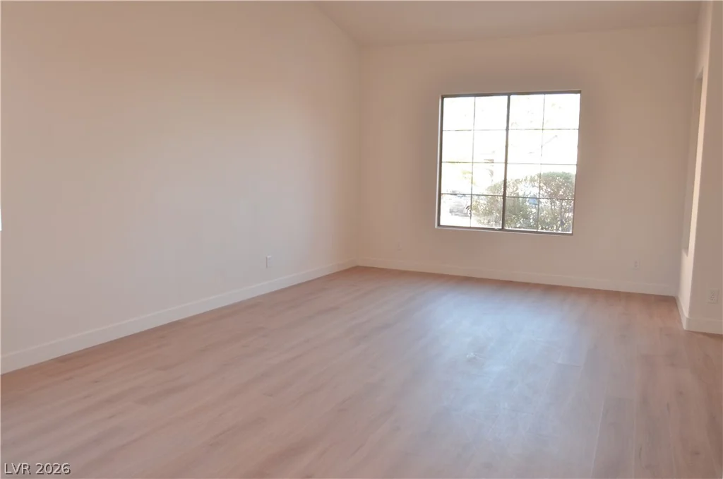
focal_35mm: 27
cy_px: 240
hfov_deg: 67.5
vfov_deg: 47.7
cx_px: 362
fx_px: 541
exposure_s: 1/60
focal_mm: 18
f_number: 4
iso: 200
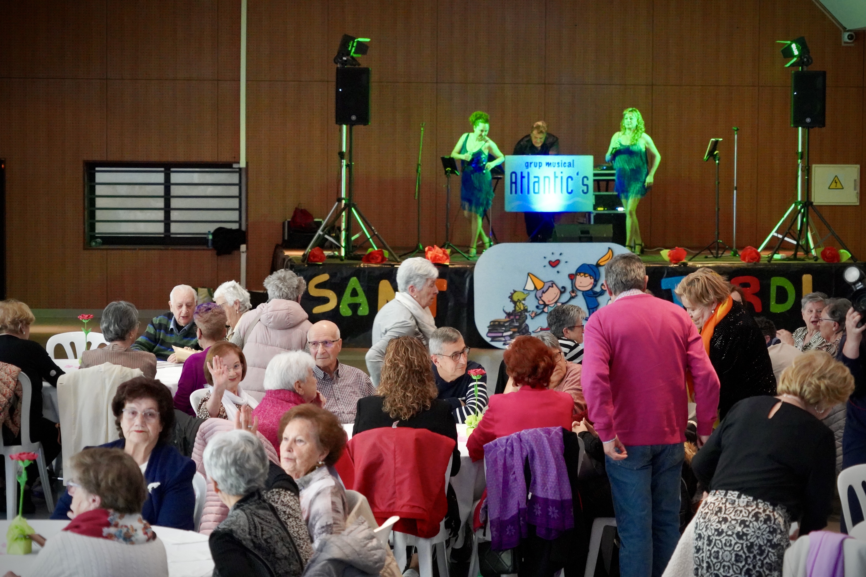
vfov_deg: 14.0
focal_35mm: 98
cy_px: 288
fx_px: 2357
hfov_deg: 20.8
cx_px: 433
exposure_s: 1/100
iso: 12800
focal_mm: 98
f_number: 5.6
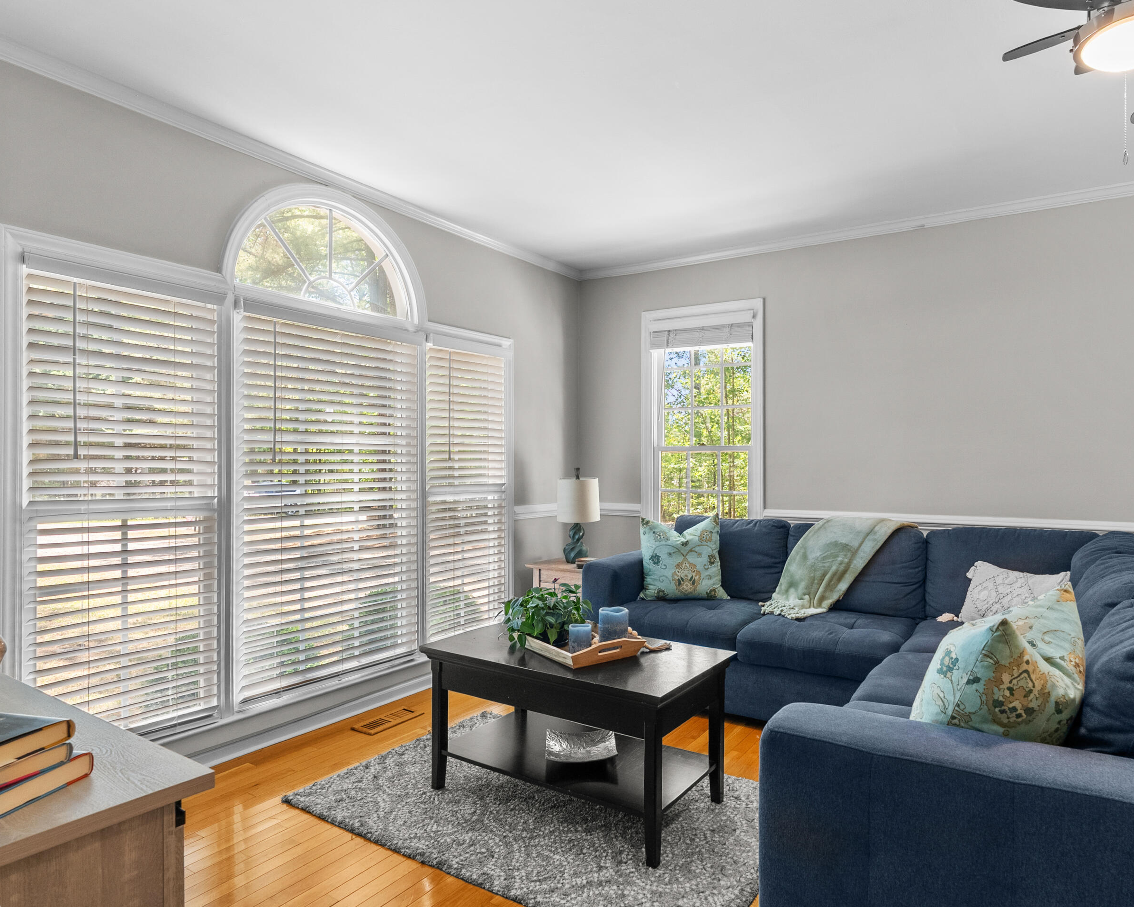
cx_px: 636
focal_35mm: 20
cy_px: 472
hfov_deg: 80.0
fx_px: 671
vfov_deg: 68.1
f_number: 8
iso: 250
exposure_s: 1/4
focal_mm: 17
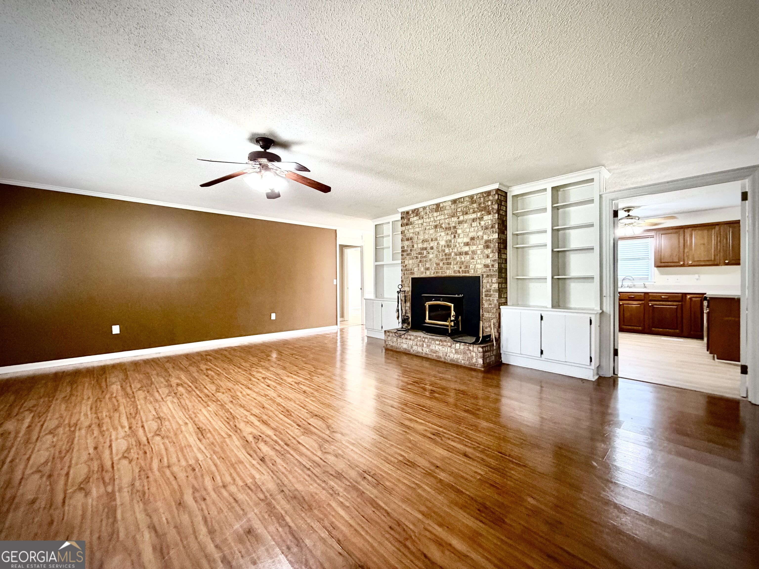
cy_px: 284
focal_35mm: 14
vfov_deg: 85.7
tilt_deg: -1.1
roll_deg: +0.5
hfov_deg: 102.1
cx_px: 380
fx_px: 307
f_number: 2.2
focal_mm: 2.22
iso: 400
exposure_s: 1/60
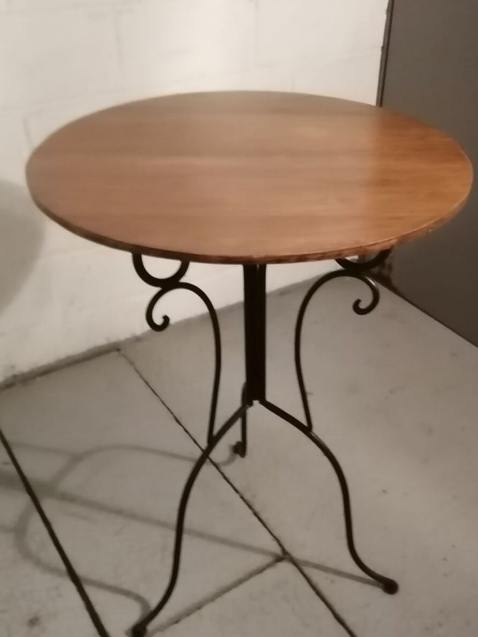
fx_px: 700
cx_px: 260
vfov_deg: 48.9
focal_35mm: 38
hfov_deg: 37.7
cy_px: 340
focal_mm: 4.75
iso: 2000
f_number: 1.8
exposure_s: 1/14.3
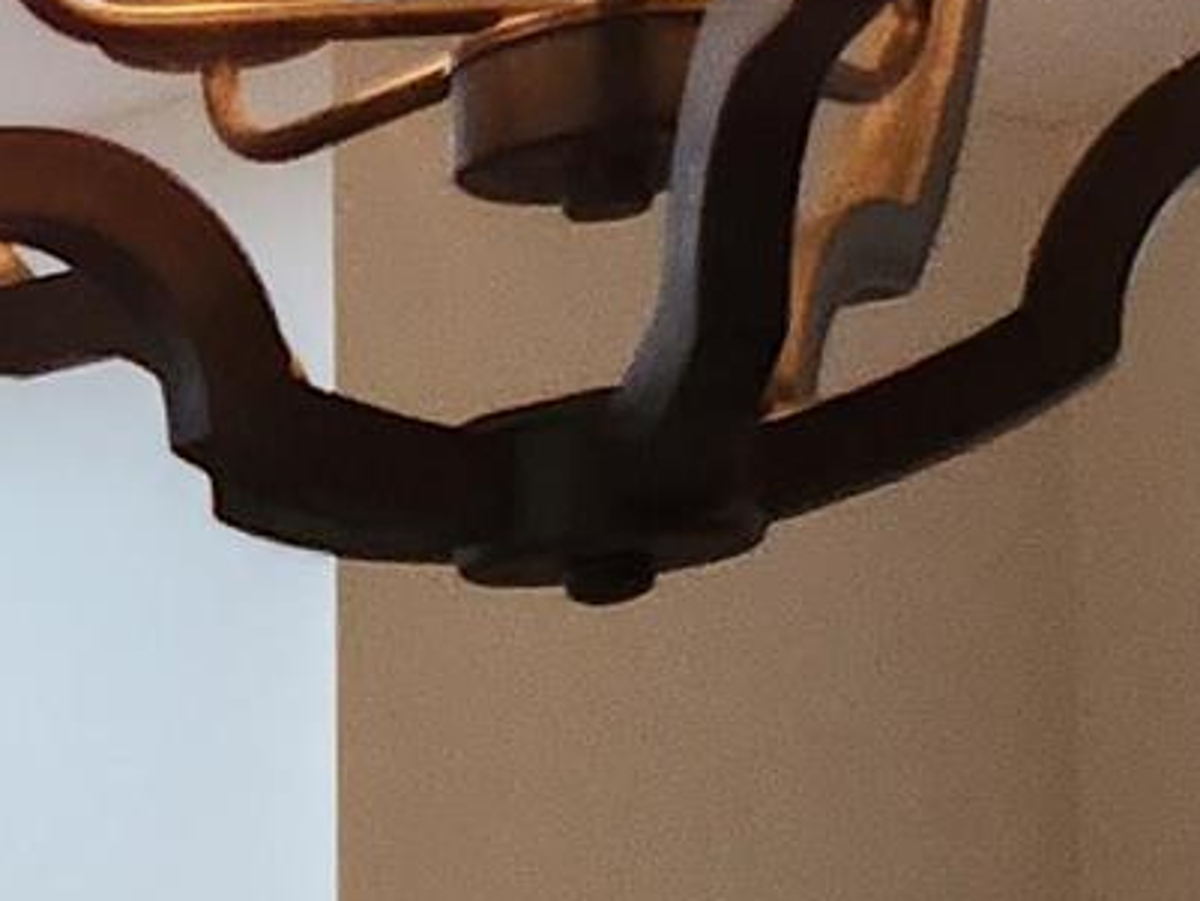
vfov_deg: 7.5
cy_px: 2302
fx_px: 6380
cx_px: -2119
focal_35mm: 184
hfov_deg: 9.1
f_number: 1.8
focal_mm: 5
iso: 200
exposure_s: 1/120
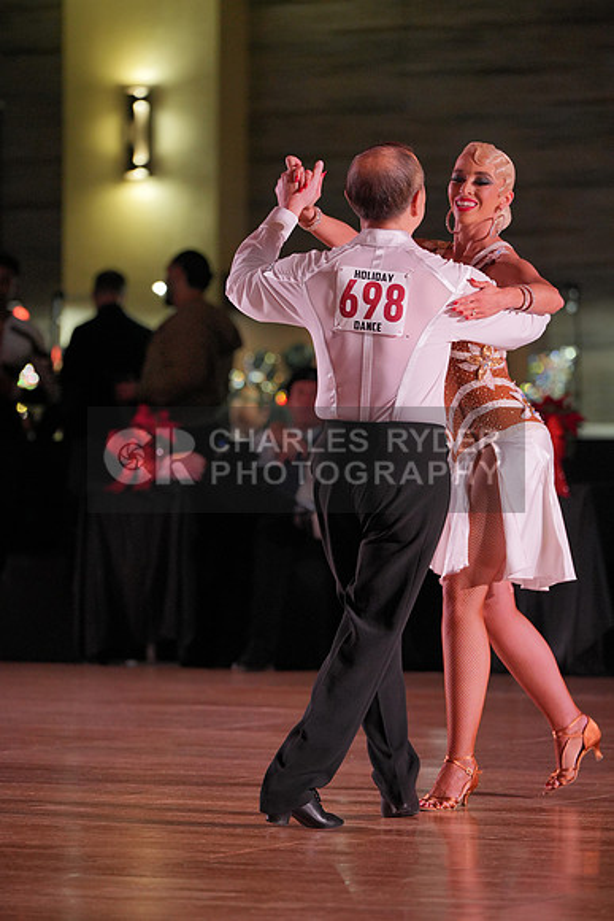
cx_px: 307
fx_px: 5113
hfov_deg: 6.9
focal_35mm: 200
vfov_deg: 10.3
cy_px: 460
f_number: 4
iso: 2500
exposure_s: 1/500
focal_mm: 200
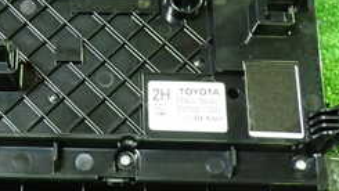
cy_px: 51
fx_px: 719
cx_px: 33
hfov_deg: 25.7
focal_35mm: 80
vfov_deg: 15.1
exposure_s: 1/30
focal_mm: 5.4
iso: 640
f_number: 2.3
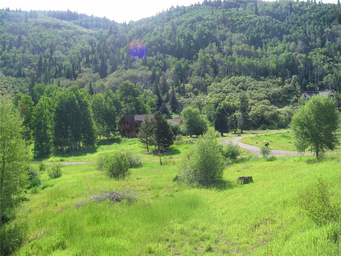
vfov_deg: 37.7
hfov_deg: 49.0
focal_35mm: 38
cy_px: 128
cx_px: 170
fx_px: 374
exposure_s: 1/80
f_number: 6.6
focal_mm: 6.3
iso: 64
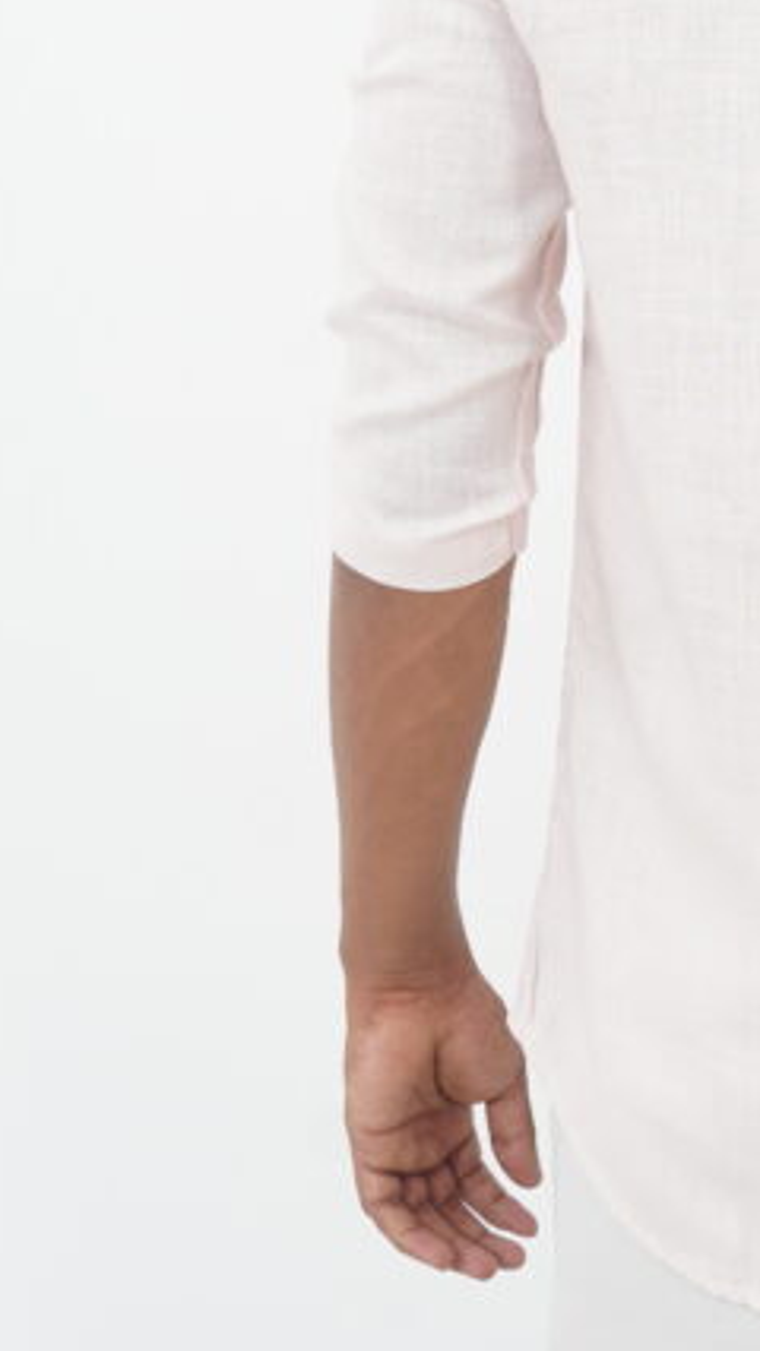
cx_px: 928
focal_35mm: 106
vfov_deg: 19.8
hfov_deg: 11.2
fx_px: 3800
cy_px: 146
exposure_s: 1/100
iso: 200
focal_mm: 32
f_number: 8
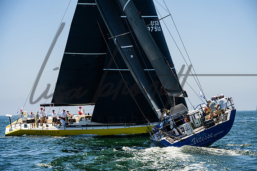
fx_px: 821
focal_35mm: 115
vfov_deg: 11.9
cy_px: 86
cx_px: 128
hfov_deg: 17.8
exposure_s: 1/2500
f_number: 8
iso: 500
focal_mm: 115
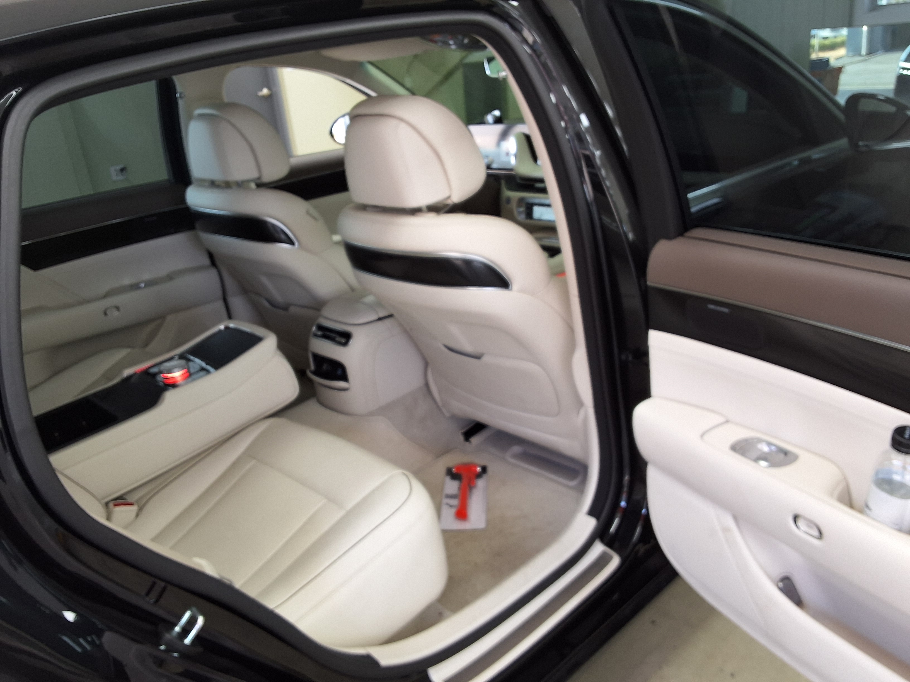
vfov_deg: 49.7
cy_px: 341
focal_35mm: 28
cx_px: 455
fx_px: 736
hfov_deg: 63.4
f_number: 1.9
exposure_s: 1/40
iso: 50
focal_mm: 2.91
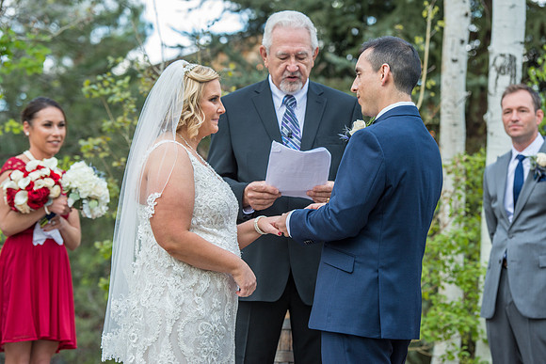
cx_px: 273
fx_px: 1820
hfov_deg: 17.1
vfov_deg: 11.4
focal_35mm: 120
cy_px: 182
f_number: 5
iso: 400
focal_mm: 120
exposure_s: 1/200
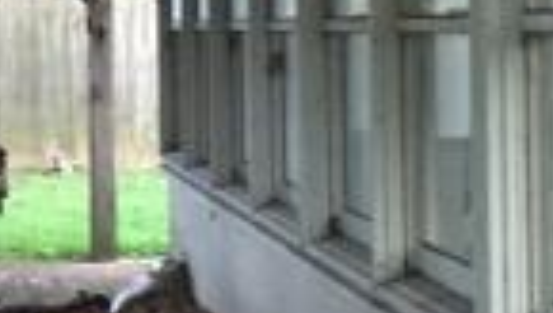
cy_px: 69
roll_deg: +1.3
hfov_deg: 14.4
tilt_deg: +0.2
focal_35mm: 139
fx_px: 2041
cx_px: -263
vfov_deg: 8.7
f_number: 2.2
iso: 250
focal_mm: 4.15
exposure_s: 1/24
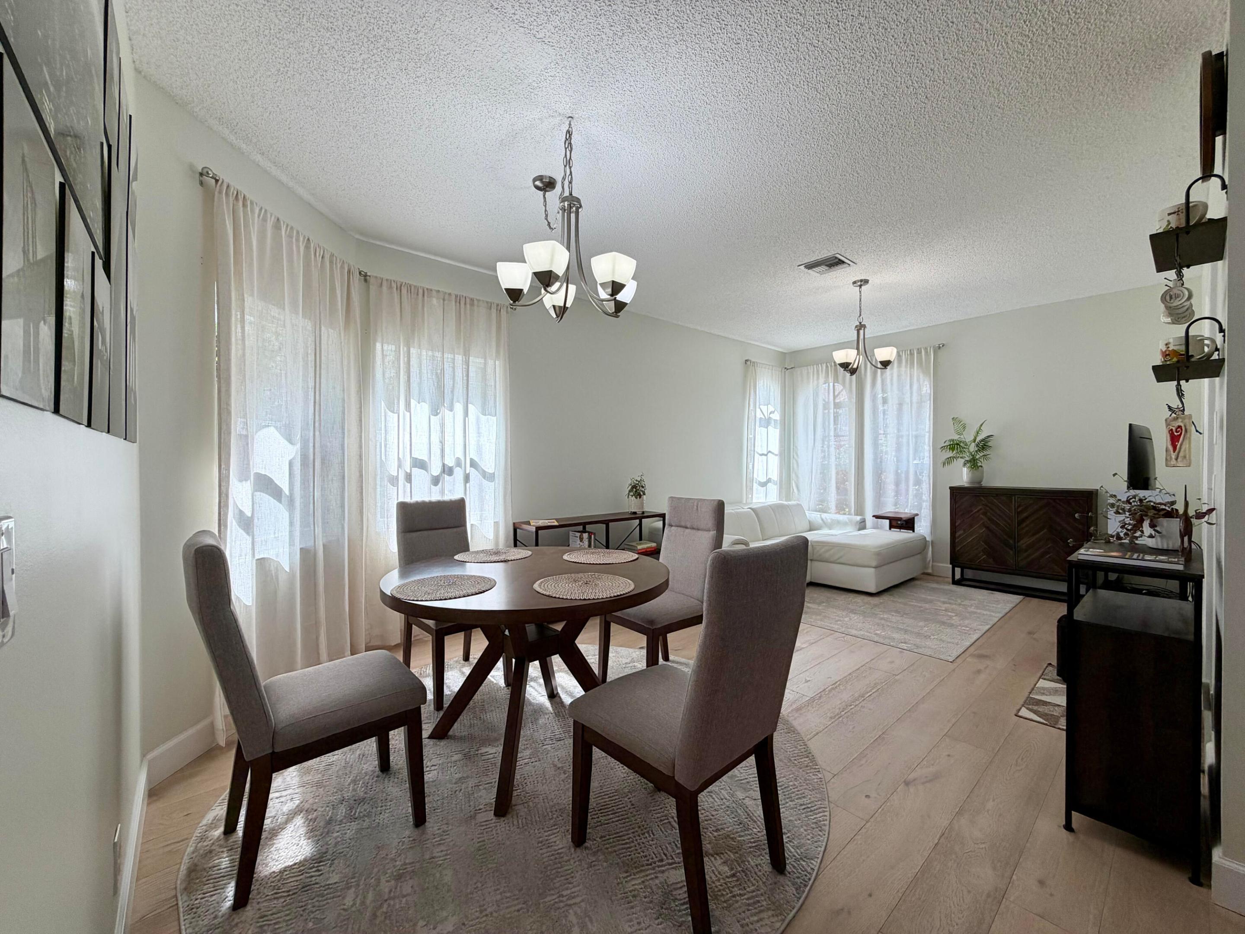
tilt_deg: -1.5
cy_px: 467
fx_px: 504
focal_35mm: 14
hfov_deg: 102.1
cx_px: 622
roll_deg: +0.5
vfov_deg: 85.7
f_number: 2.2
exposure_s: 1/126
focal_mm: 2.22
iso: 50
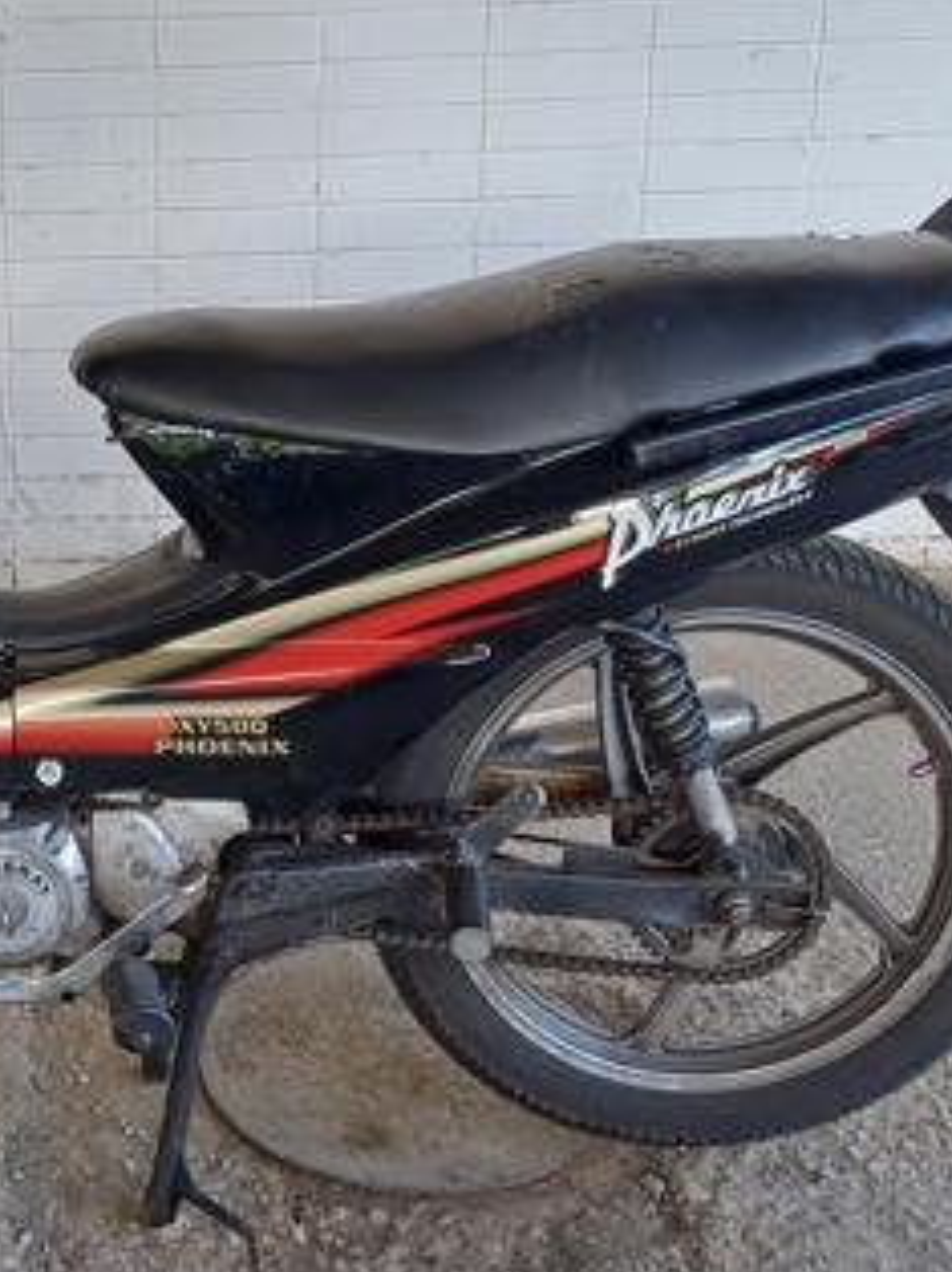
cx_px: 89
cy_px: 474
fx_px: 1873
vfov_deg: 37.3
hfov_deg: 27.5
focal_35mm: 51
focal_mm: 4.65
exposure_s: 1/100
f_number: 1.8
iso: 80
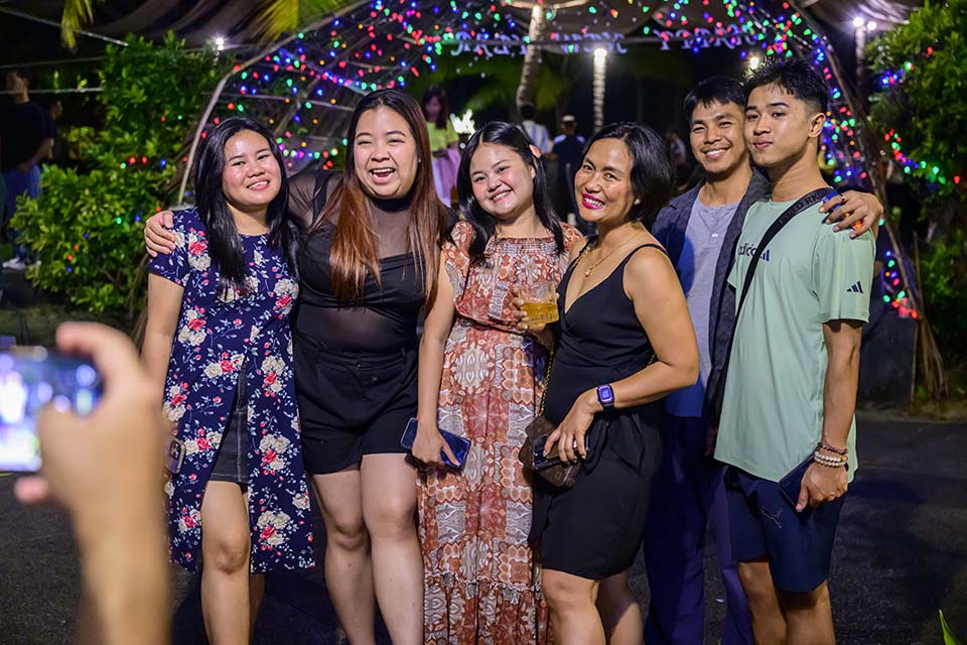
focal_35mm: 48
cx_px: 484
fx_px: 1289
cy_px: 322
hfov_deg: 41.1
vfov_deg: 28.1
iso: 8000
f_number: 3.5
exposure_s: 1/200
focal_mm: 48
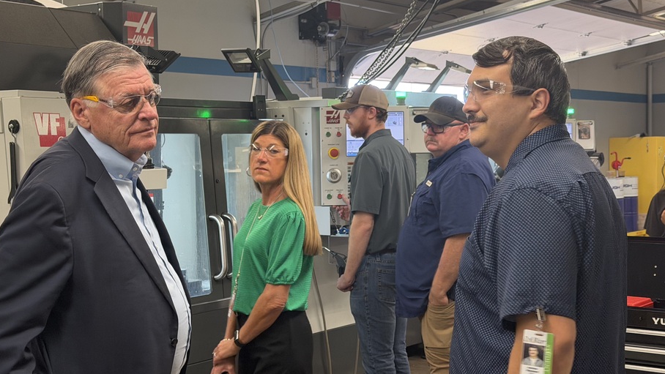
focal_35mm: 59
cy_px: 194
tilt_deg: -2.5
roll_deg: +0.3
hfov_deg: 35.4
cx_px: 346
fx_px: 1040
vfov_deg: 20.4
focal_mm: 6.76
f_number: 1.78
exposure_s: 1/60
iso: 100
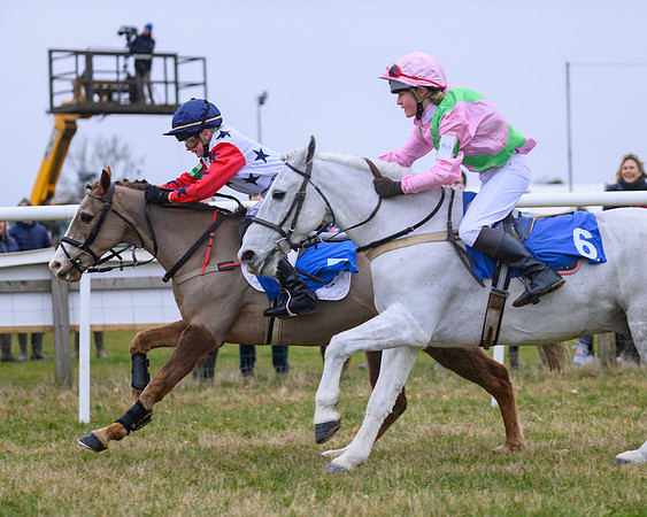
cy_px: 259
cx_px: 391
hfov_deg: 14.1
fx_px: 2623
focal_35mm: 137
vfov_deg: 11.3
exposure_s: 1/800
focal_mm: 120
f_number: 4
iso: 800
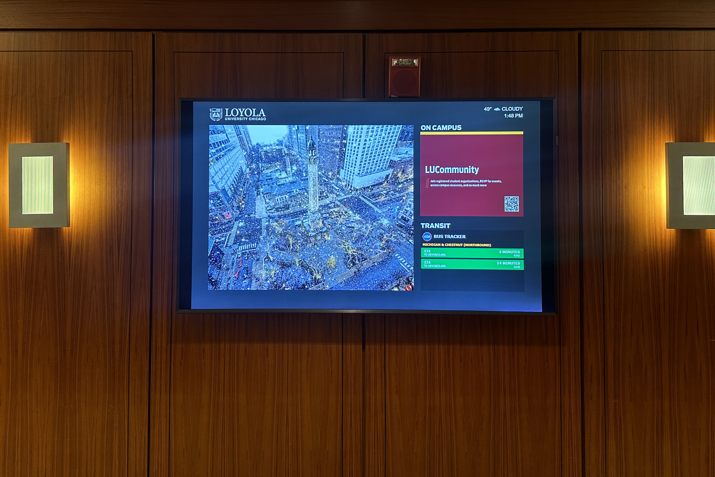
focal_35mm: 32
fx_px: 636
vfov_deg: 40.9
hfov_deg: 58.7
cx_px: 338
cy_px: 189
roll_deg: -0.4
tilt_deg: +2.3
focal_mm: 6.86
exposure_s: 1/60
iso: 125
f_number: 1.78
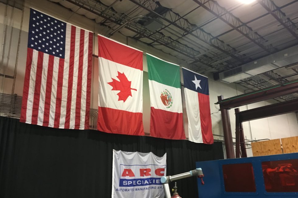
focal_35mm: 31
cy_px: 103
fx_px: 257
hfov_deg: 60.3
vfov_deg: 42.3
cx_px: 152
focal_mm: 4.15
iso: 200
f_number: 2.2
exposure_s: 1/24
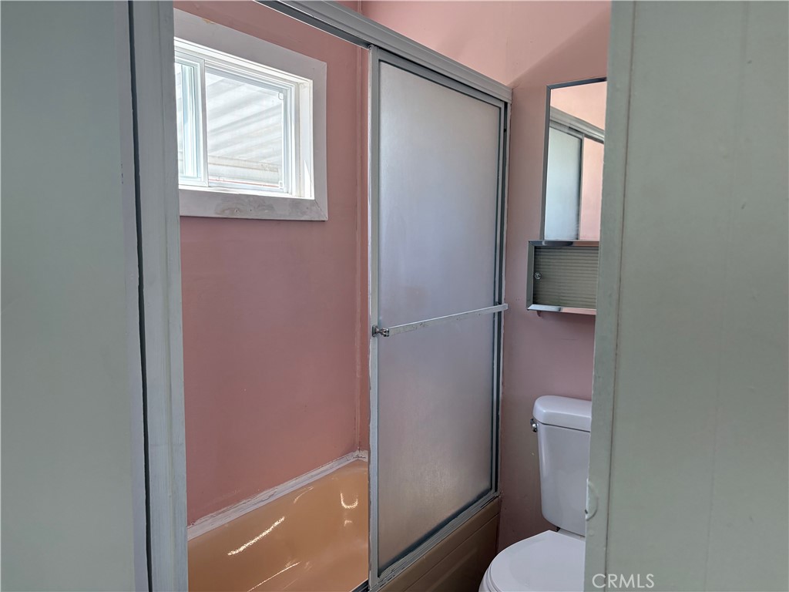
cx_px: 394
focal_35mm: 26
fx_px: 593
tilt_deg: -6.1
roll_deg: +0.2
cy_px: 296
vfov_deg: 53.1
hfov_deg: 67.3
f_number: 1.6
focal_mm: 5.96
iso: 125
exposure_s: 1/182
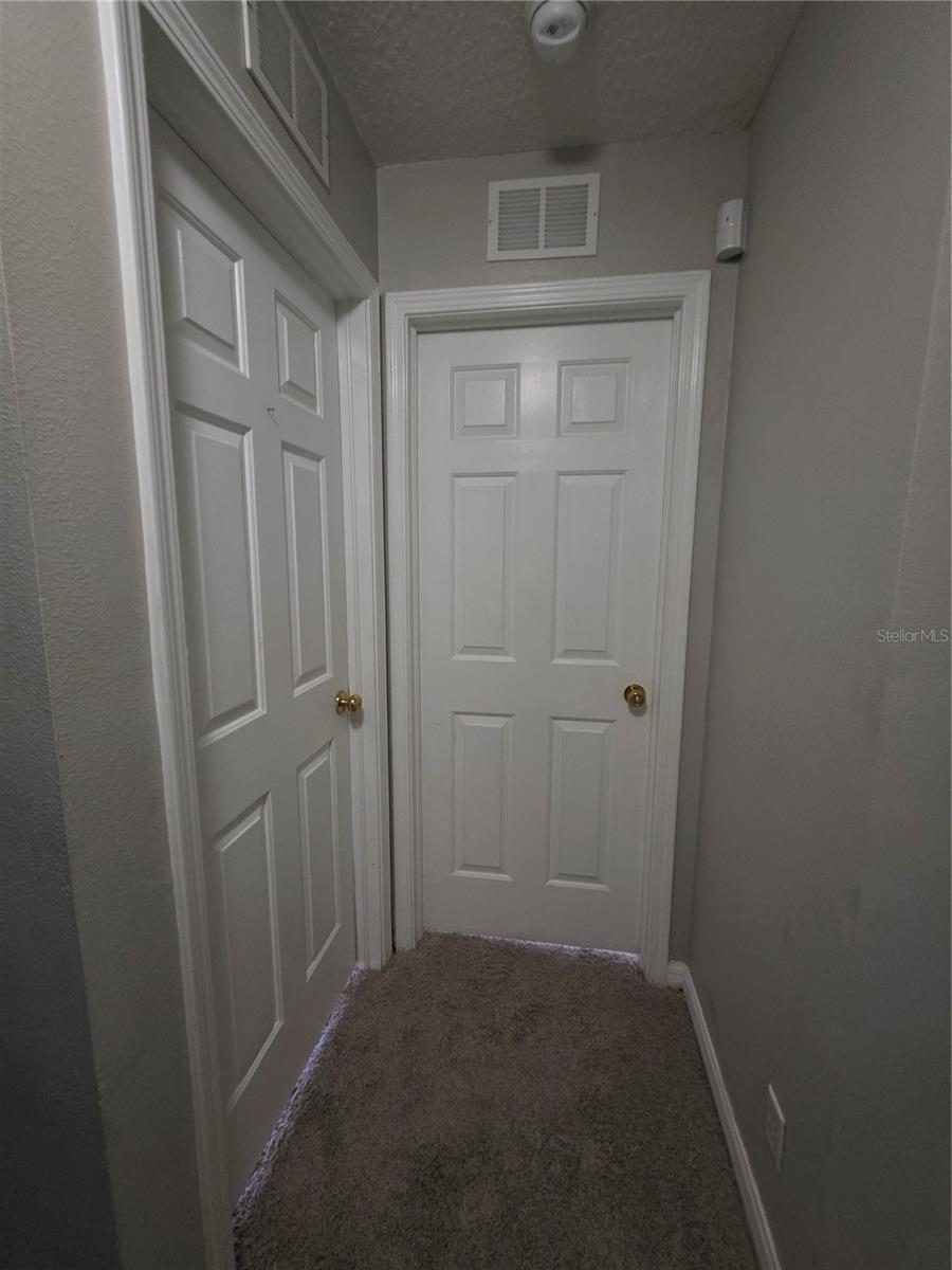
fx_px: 477
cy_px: 635
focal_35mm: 13
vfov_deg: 106.2
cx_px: 476
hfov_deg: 89.9
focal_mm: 2.2
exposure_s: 1/40
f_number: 1.9
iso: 1000
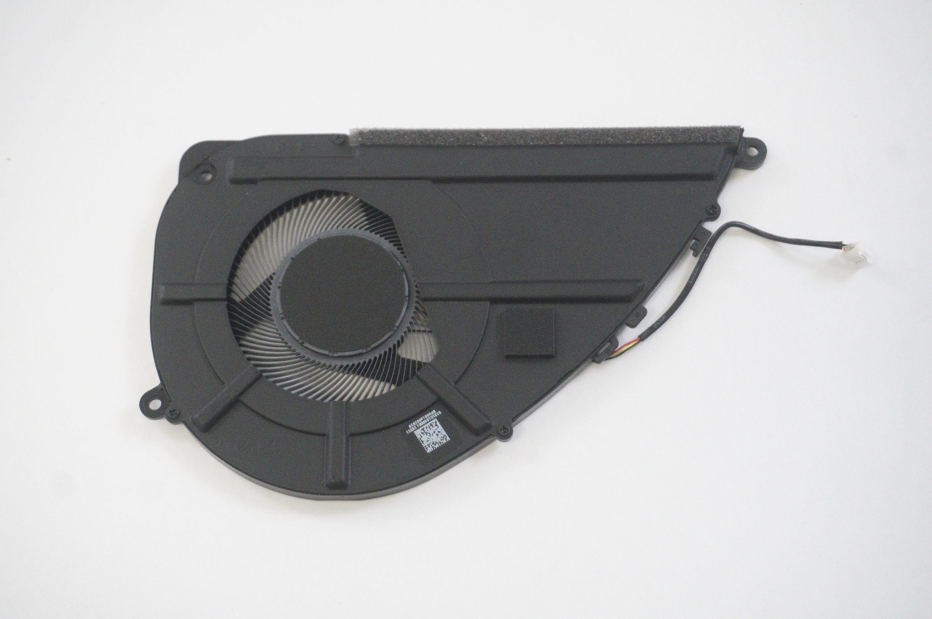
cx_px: 466
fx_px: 1629
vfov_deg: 21.5
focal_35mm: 63
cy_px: 310
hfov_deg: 31.9
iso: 6400
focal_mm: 42
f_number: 5.6
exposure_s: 1/250
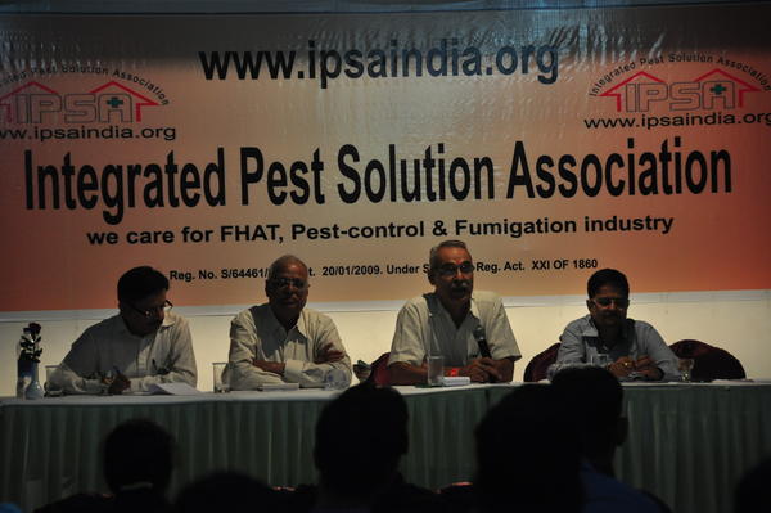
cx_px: 386
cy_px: 256
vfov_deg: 9.6
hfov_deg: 14.4
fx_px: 3049
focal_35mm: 142
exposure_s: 1/125
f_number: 5.3
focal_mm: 95
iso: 800
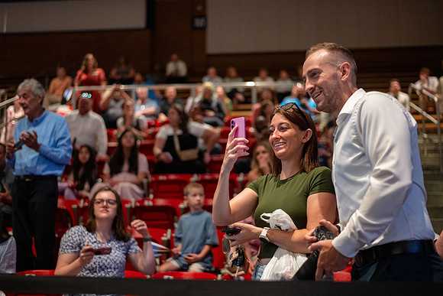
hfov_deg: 39.6
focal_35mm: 50
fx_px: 615
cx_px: 222
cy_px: 148
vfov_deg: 27.0
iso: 2500
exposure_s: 1/160
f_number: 1.8
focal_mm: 50
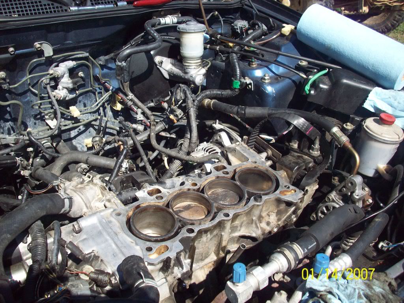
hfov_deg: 50.1
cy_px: 152
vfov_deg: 38.7
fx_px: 432
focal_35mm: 37
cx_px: 202
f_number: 5.6
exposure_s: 1/219
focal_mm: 6.2
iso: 80
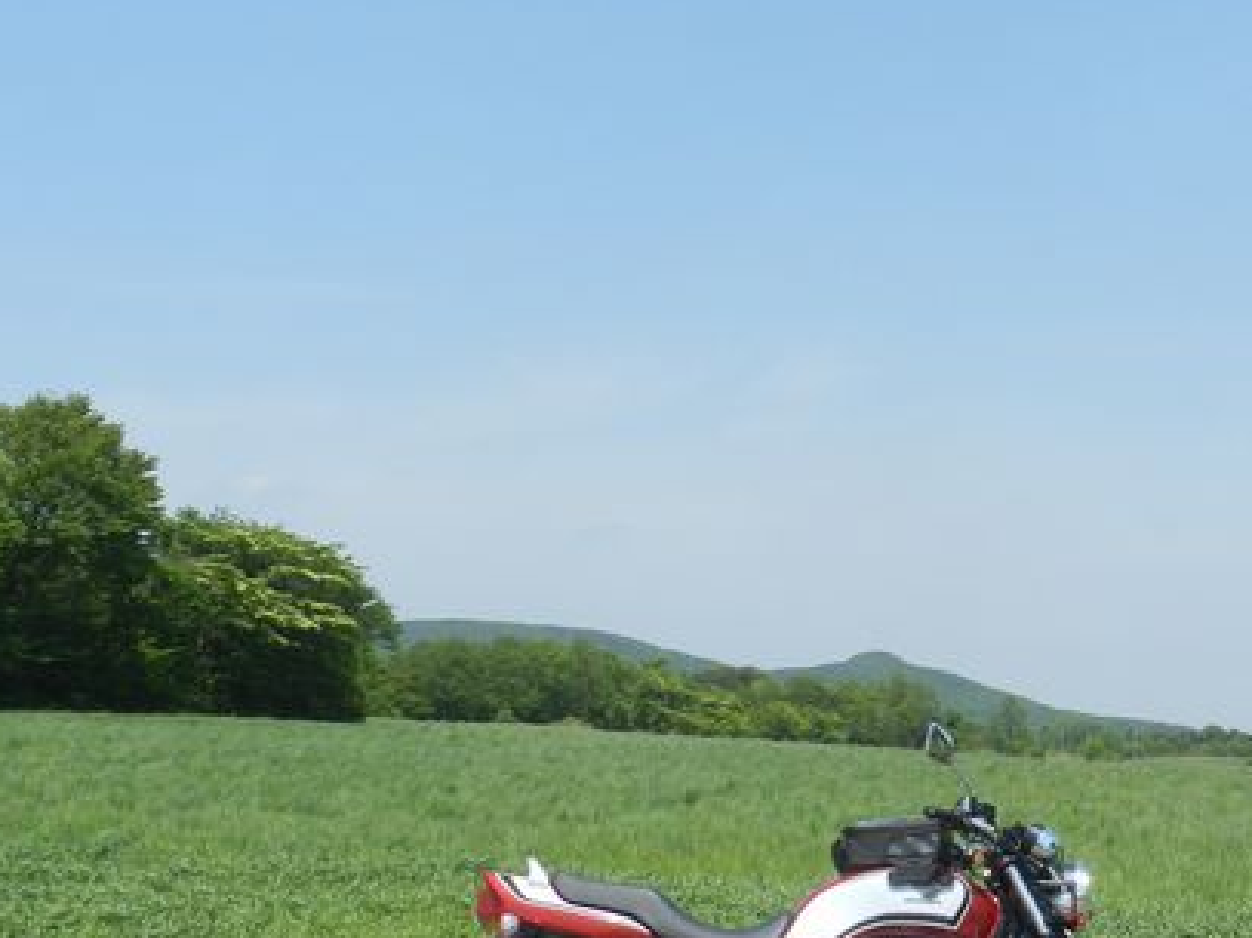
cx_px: 852
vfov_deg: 26.5
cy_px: 524
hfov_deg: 34.6
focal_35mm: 55
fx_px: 1989
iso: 160
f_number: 4
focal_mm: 5.6
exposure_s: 1/1000
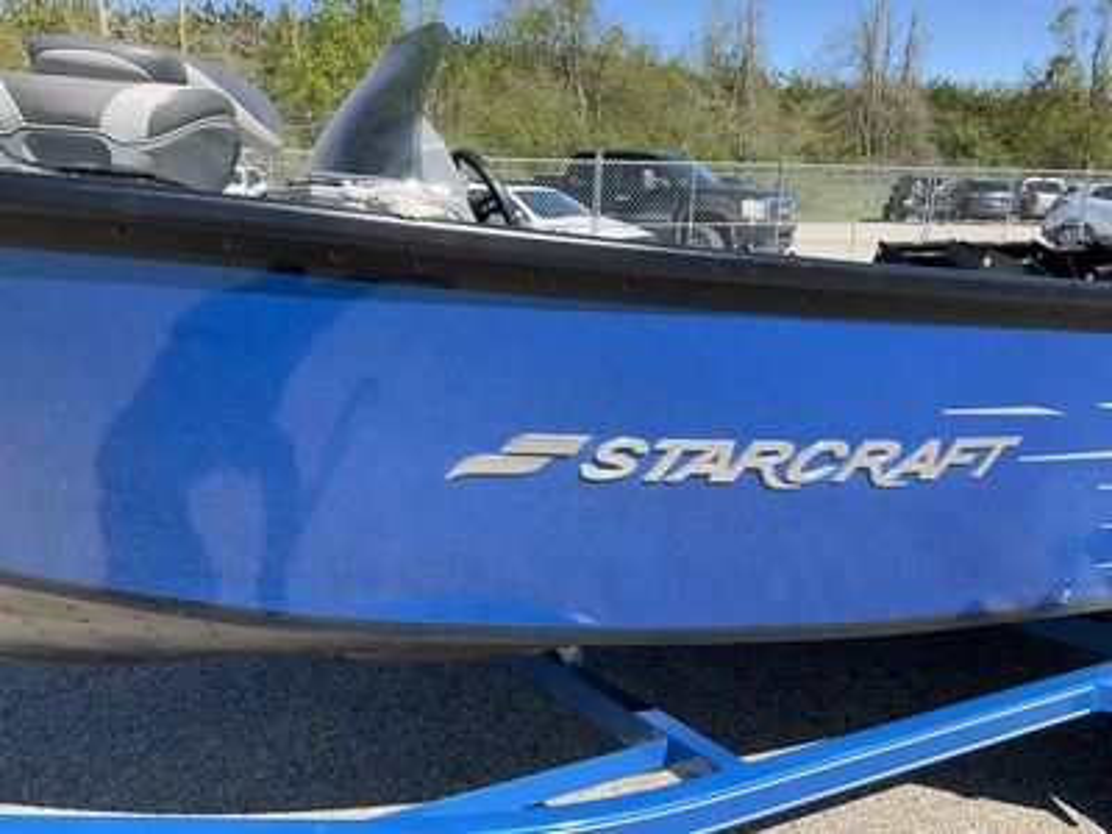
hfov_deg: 61.7
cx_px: 556
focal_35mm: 29
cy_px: 417
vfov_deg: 48.2
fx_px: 932
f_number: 1.8
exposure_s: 1/739
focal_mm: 3
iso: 25
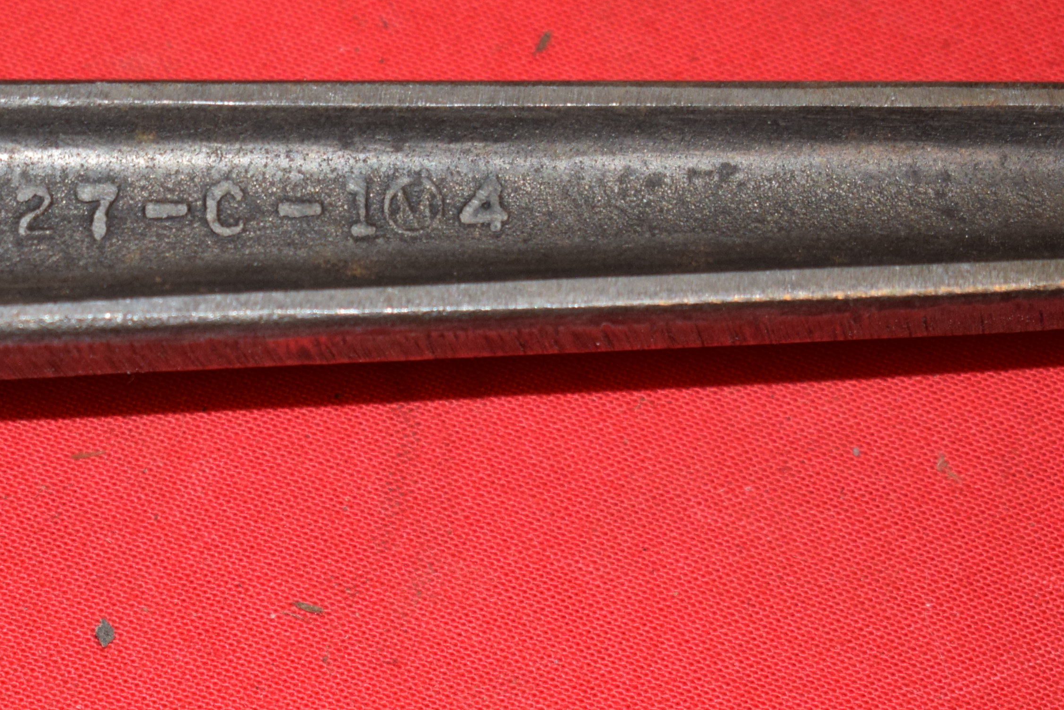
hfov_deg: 14.1
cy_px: 603
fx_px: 4257
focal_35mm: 144
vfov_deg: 9.5
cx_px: 140
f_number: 5.3
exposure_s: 1/100
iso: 640
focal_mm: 48
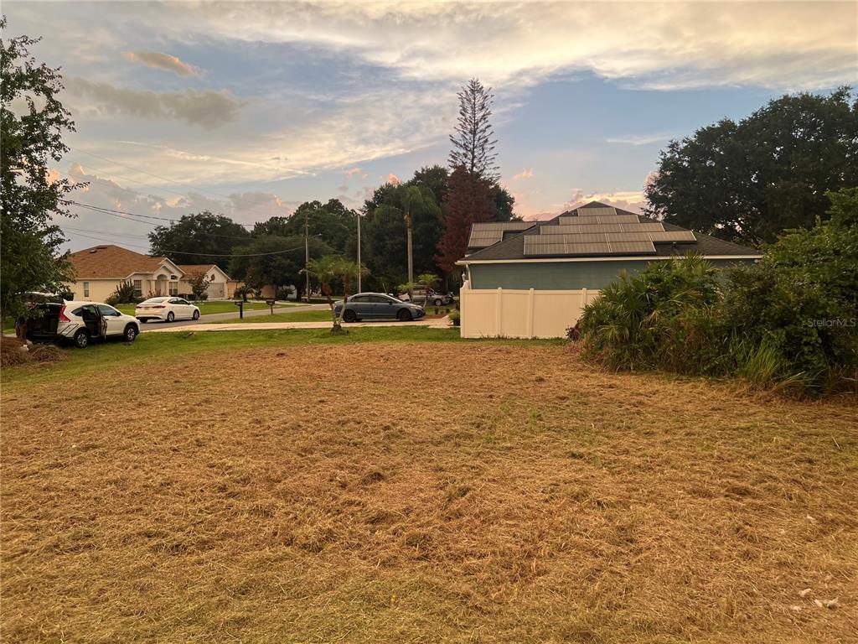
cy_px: 322
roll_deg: +0.7
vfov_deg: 53.1
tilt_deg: -2.6
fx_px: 644
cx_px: 429
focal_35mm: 26
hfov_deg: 67.3
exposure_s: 1/588
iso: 50
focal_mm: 5.7
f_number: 1.5
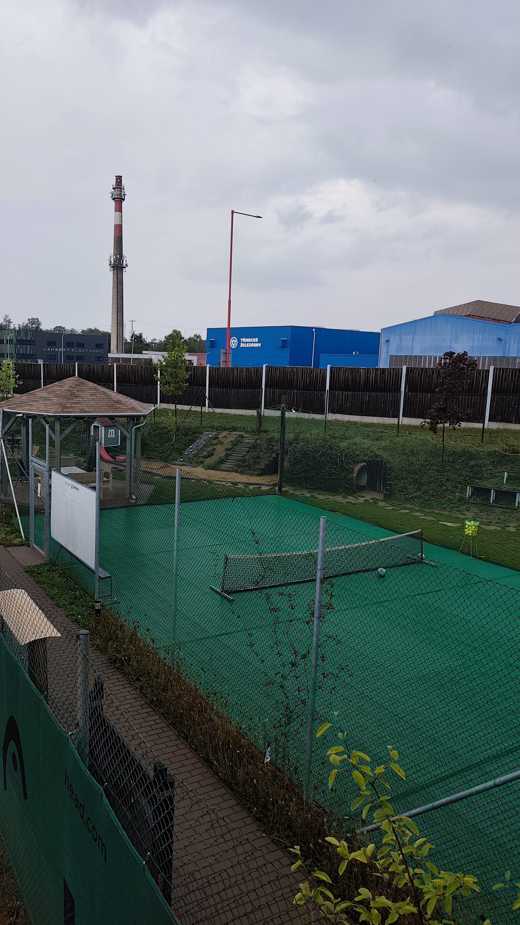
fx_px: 637
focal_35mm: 26
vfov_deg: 71.9
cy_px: 470
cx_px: 190
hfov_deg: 44.0
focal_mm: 6.19
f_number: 1.65
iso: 50
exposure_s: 1/120
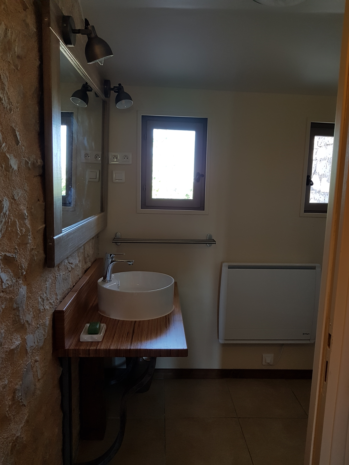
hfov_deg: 53.1
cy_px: 232
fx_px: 350
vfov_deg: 67.3
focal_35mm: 26
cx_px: 174
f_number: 1.7
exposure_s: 1/100
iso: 80
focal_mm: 4.2
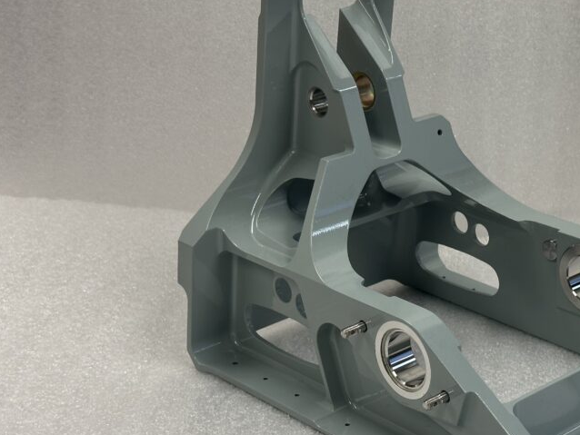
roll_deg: +1.3
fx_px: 1291
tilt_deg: -22.9
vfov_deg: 19.1
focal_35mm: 77
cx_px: 460
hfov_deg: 24.9
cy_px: 252
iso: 50
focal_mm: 6.86
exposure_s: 1/60
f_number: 1.78
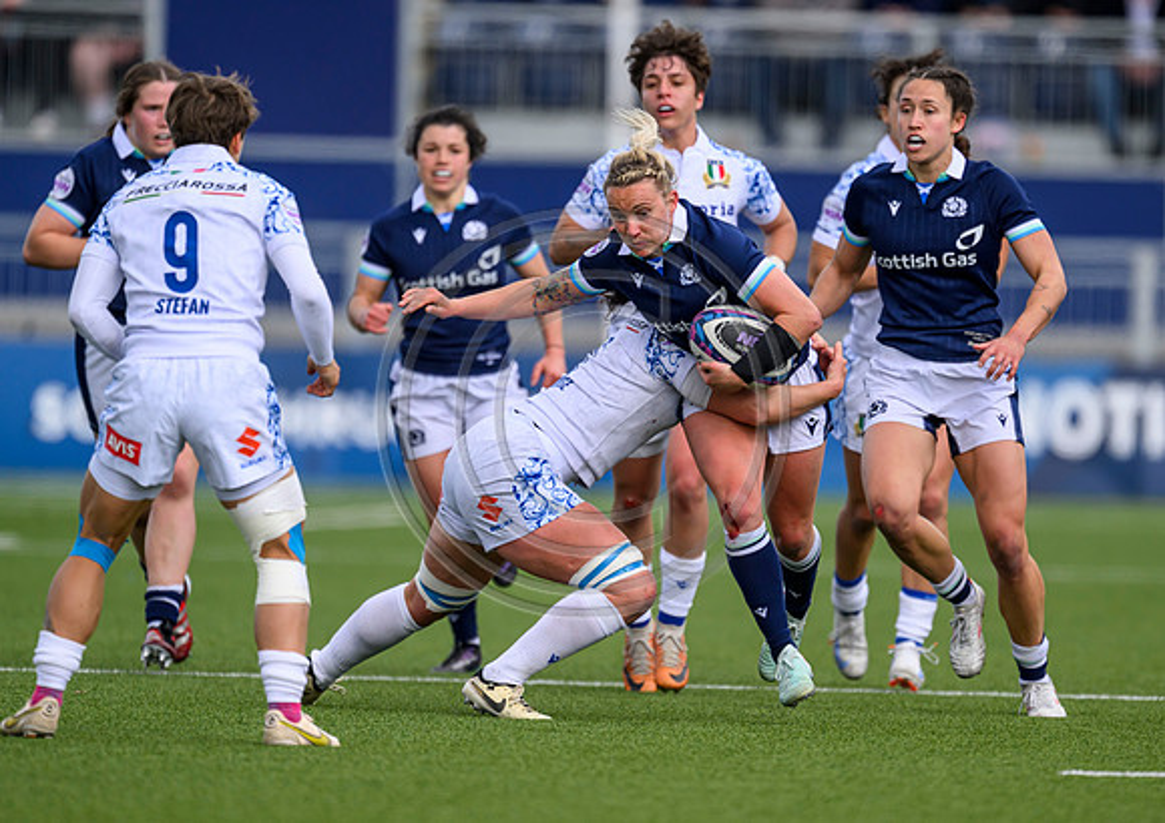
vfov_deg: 2.1
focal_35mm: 694
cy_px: 449
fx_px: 22878
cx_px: 723
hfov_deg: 2.9
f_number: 4
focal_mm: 560
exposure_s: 1/1600
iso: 500
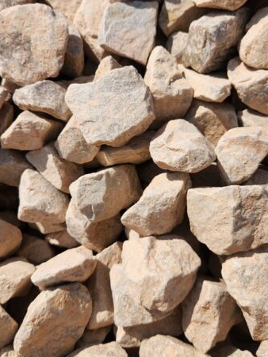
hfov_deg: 41.7
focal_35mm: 34
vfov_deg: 53.6
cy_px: 141
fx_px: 351
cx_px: 150
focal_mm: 5.4
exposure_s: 1/2510
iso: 20
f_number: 1.8
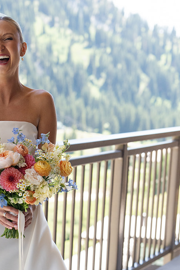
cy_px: 249
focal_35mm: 90
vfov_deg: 22.0
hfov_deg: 15.1
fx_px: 675
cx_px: 41
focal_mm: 39
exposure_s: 1/2500
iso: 640
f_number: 2.5
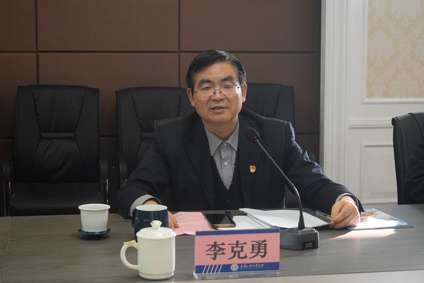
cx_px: 212
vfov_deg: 18.9
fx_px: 848
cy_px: 142
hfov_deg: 28.1
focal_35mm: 72
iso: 3200
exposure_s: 1/80
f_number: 5.3
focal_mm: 48
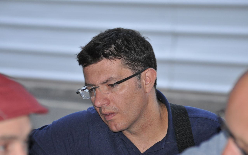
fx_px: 1264
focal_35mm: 187
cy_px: 80
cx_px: 124
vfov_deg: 7.0
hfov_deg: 11.2
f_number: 4.2
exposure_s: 1/60
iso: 800
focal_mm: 122
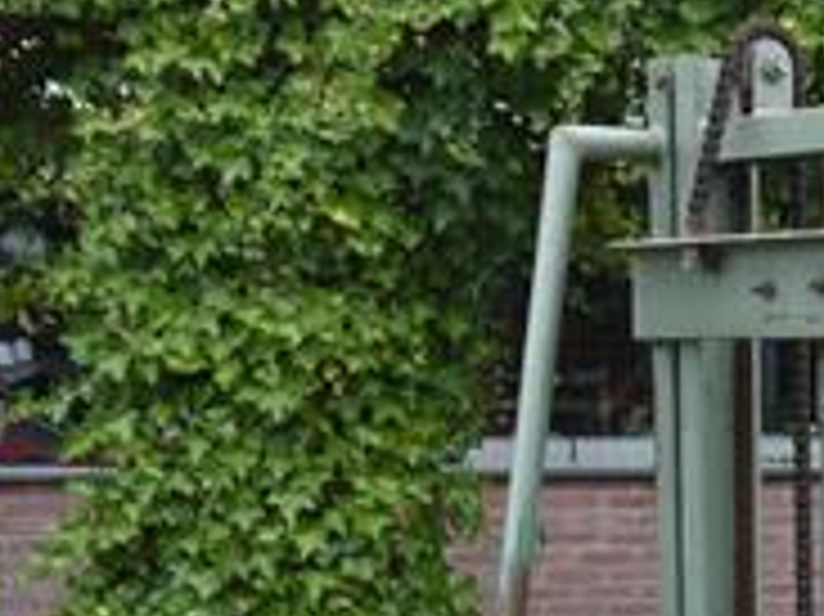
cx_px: 950
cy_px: 1007
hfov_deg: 19.1
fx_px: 2331
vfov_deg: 13.9
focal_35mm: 98
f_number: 5
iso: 100
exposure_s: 1/200
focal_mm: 14
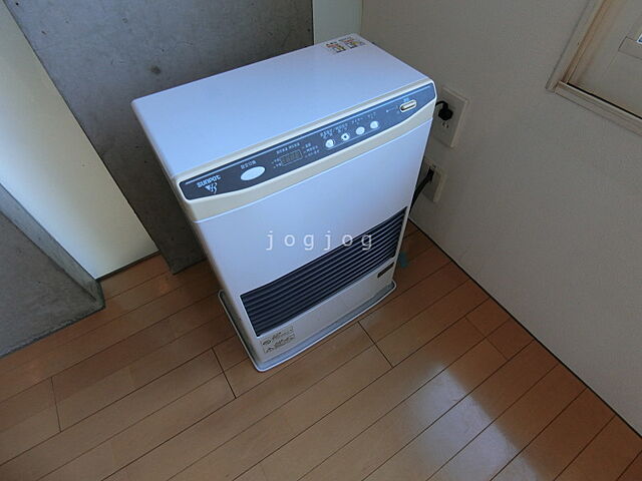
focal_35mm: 19
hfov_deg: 84.7
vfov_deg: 68.7
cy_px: 240
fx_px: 352
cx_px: 321
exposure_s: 1/125
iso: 200
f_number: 2.7
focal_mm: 4.06
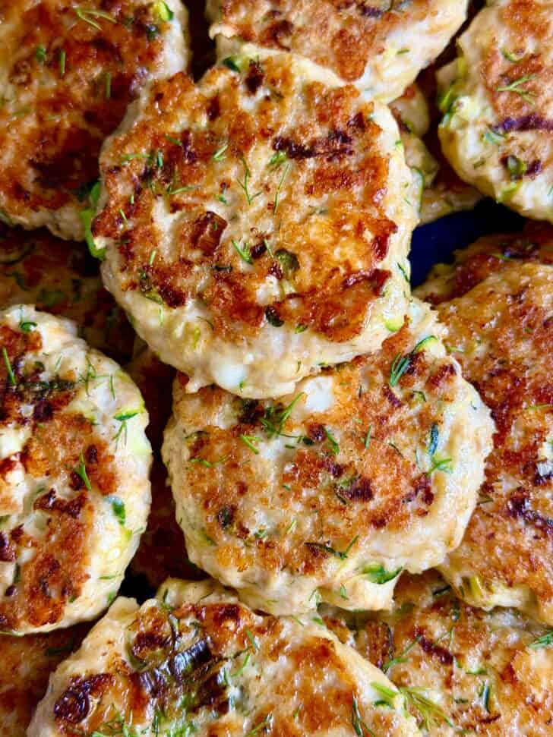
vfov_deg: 39.7
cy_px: 368
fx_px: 1023
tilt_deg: -70.4
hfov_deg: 30.3
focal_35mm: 48
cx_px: 276
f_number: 1.78
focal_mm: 6.76
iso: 100
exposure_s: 1/71
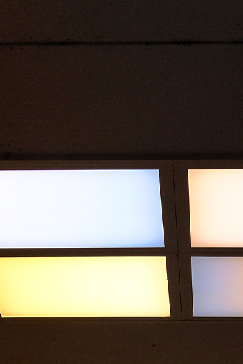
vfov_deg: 13.6
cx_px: 179
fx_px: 1518
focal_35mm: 150
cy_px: 290
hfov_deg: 9.1
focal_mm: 35
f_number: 4
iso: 400
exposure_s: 1/480
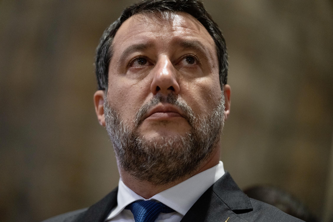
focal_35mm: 148
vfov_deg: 9.3
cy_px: 111
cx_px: 166
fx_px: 1369
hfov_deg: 13.9
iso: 6400
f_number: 2.8
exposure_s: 1/160
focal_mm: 148
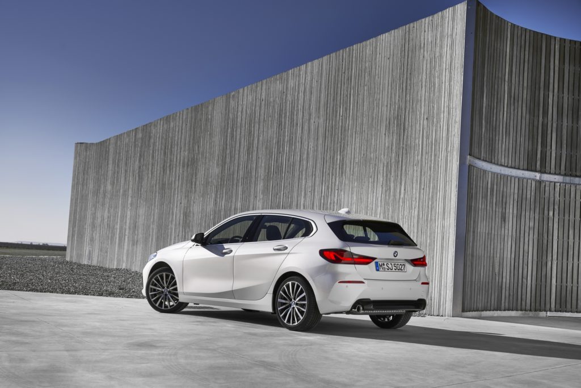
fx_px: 872
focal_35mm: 54
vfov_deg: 25.1
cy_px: 194
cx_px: 290
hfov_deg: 36.9
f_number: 6.3
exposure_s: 1/200
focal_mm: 54
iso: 100
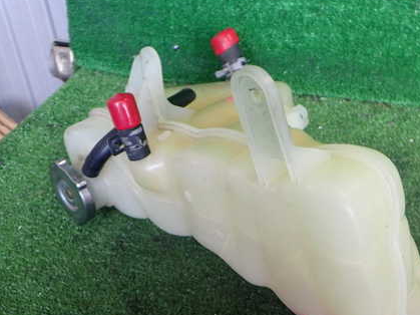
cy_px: 195
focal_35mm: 43
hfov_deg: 43.2
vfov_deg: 33.4
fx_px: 522
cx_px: 283
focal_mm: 5.4
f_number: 2.3
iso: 200
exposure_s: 1/80
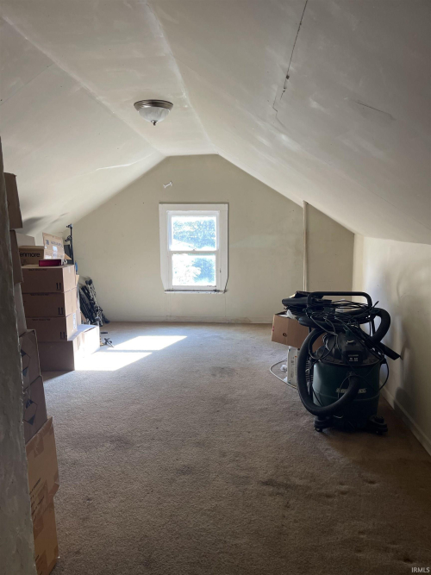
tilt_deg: -9.1
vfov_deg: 69.4
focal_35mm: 25
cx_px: 216
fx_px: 415
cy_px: 288
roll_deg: +0.8
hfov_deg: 54.9
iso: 125
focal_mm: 5.1
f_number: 1.6
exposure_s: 1/121
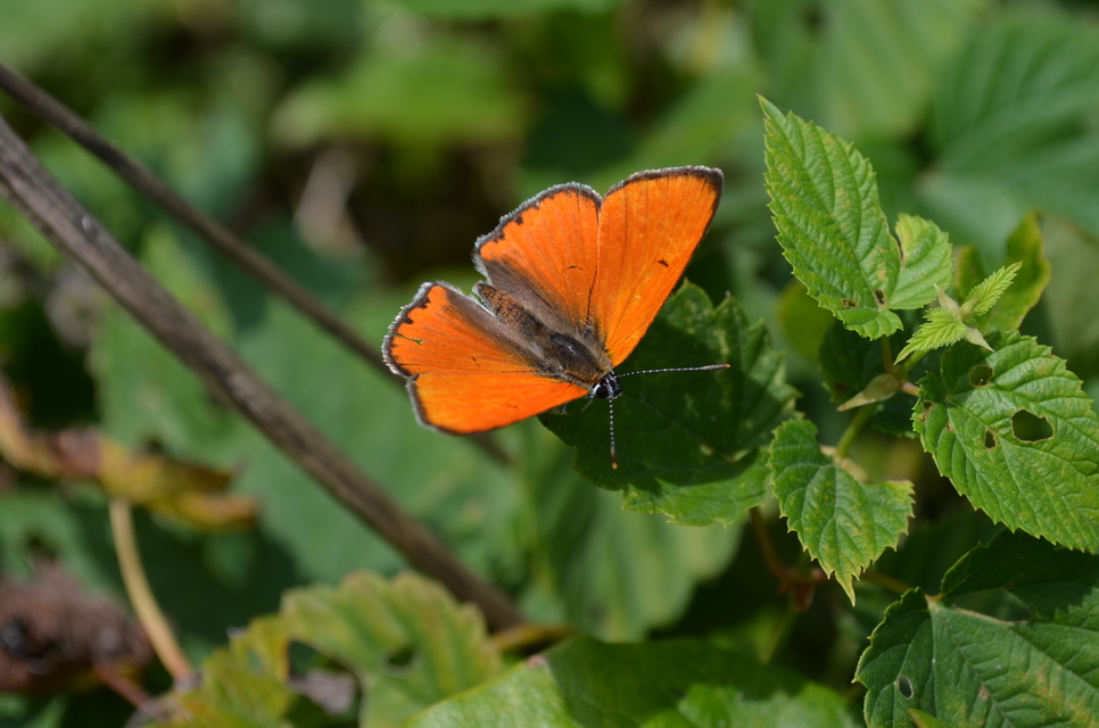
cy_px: 364
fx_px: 2514
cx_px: 550
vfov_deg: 16.5
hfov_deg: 24.7
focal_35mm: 82
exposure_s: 1/200
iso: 100
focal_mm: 55
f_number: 8
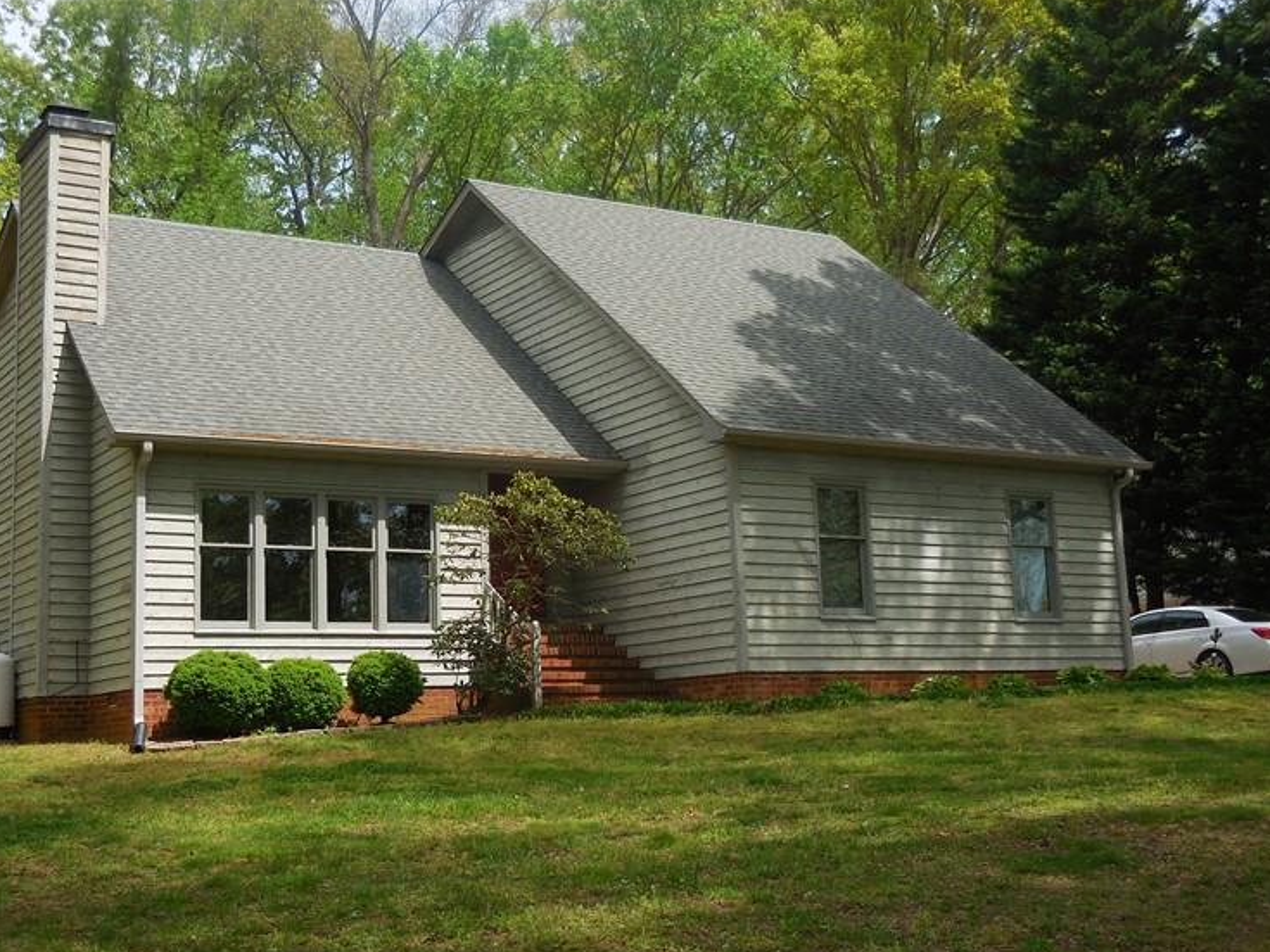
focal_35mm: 46
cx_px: 544
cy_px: 461
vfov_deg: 31.5
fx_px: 1687
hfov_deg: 41.1
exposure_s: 1/640
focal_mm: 5.9
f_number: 3.7
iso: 125
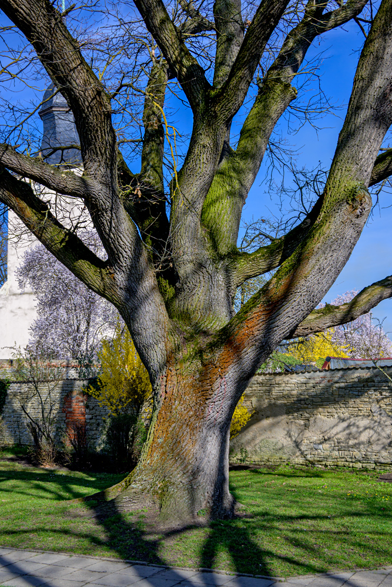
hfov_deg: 32.5
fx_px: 673
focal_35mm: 41
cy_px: 294
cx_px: 196
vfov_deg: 47.1
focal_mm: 27.5
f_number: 5.6
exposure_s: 1/1000
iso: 200
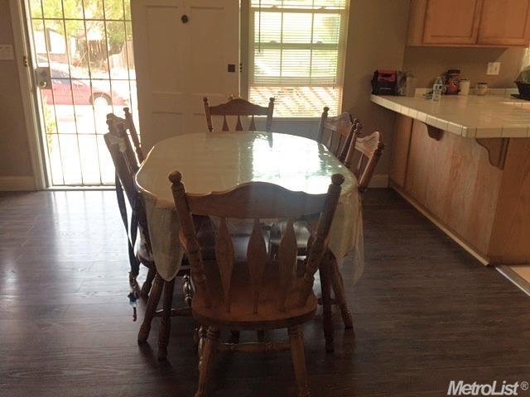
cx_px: 265
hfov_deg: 61.7
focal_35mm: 29
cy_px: 198
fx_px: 444
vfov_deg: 48.2
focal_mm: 4.15
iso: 32
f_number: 2.2
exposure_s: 1/60
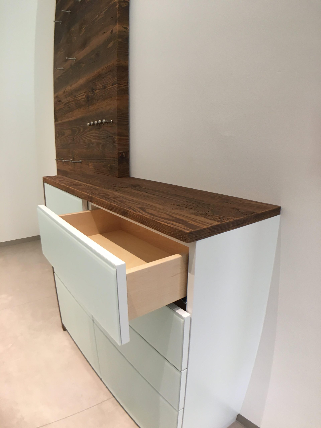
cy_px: 214
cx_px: 160
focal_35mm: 29
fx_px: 359
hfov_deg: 48.2
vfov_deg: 61.7
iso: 80
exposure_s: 1/33
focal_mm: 4.15
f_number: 2.2
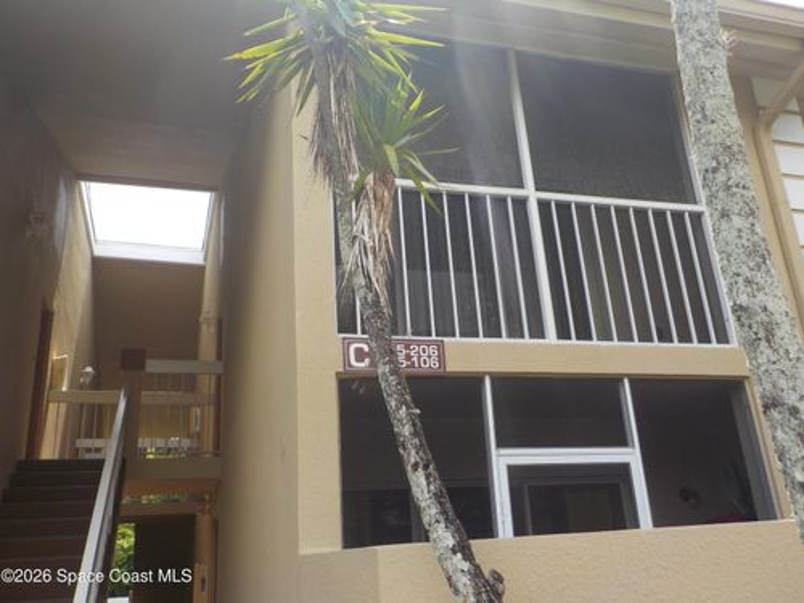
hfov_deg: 60.0
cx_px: 402
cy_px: 302
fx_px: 697
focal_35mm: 30
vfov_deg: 46.8
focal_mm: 4.1
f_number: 3.3
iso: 125
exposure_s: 1/500
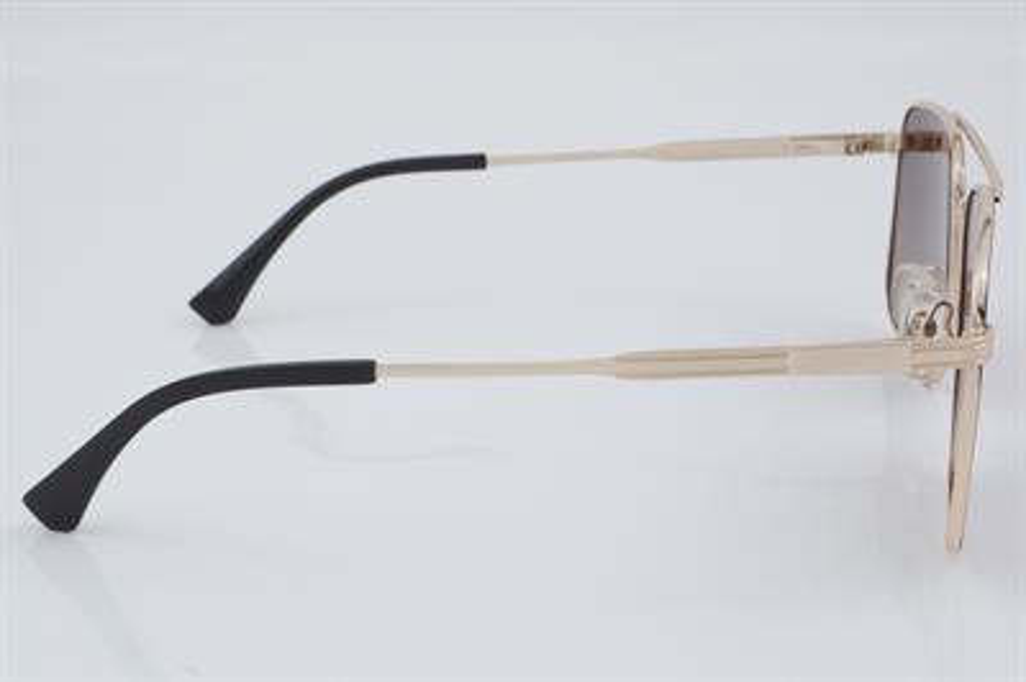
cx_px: 513
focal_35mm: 75
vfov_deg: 18.2
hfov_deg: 27.0
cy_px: 341
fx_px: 2136
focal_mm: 50
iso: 100
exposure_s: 1/4
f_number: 32
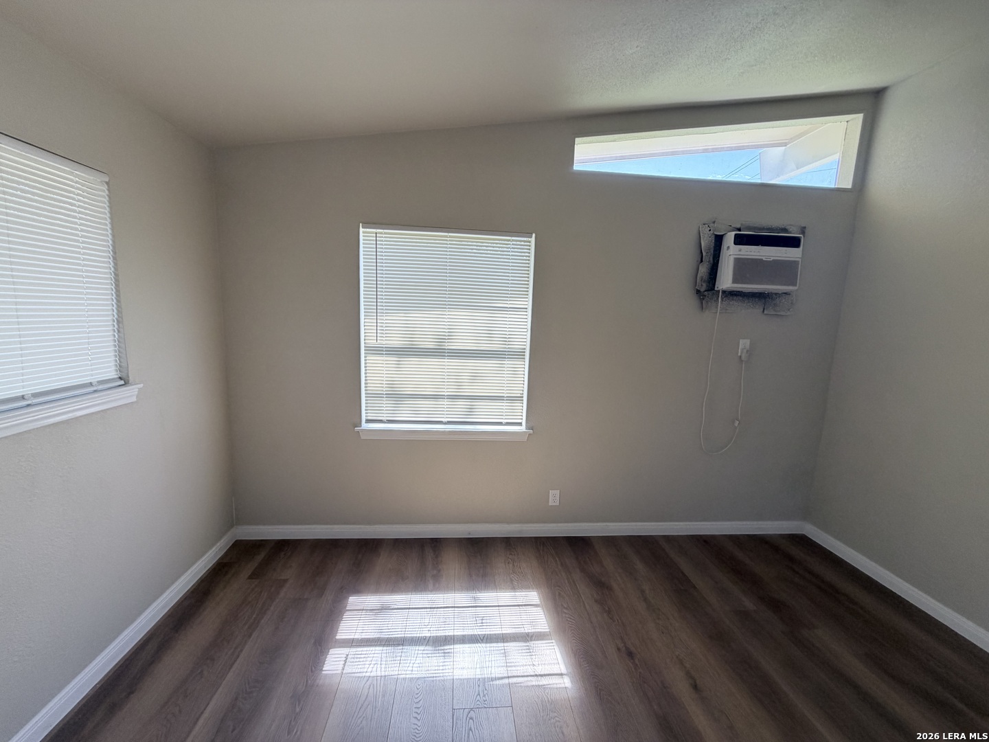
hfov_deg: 102.1
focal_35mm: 14
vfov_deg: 85.7
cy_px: 371
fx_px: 400
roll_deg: -1.3
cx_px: 494
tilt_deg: -8.2
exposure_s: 1/121
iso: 80
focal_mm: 2.22
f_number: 2.2
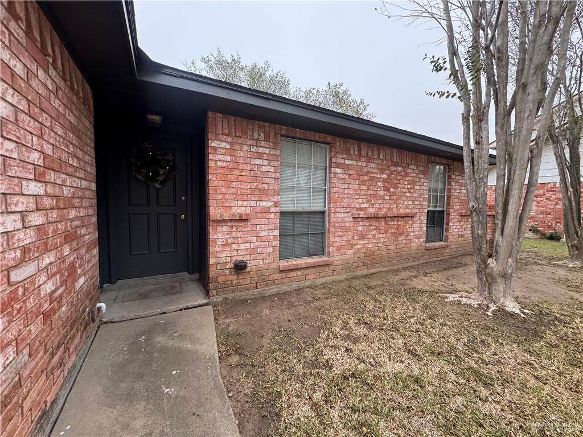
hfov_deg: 102.1
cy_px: 218
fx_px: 236
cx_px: 292
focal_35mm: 14
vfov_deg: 85.7
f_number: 2.2
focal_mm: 2.22
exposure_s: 1/131
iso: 40
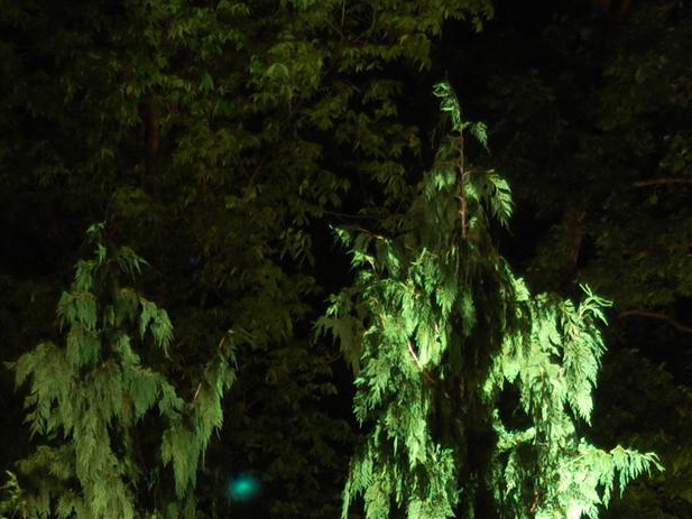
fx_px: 3059
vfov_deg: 9.5
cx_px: 315
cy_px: 731
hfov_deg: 12.9
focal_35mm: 153
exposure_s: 25
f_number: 4.5
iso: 200
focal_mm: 32
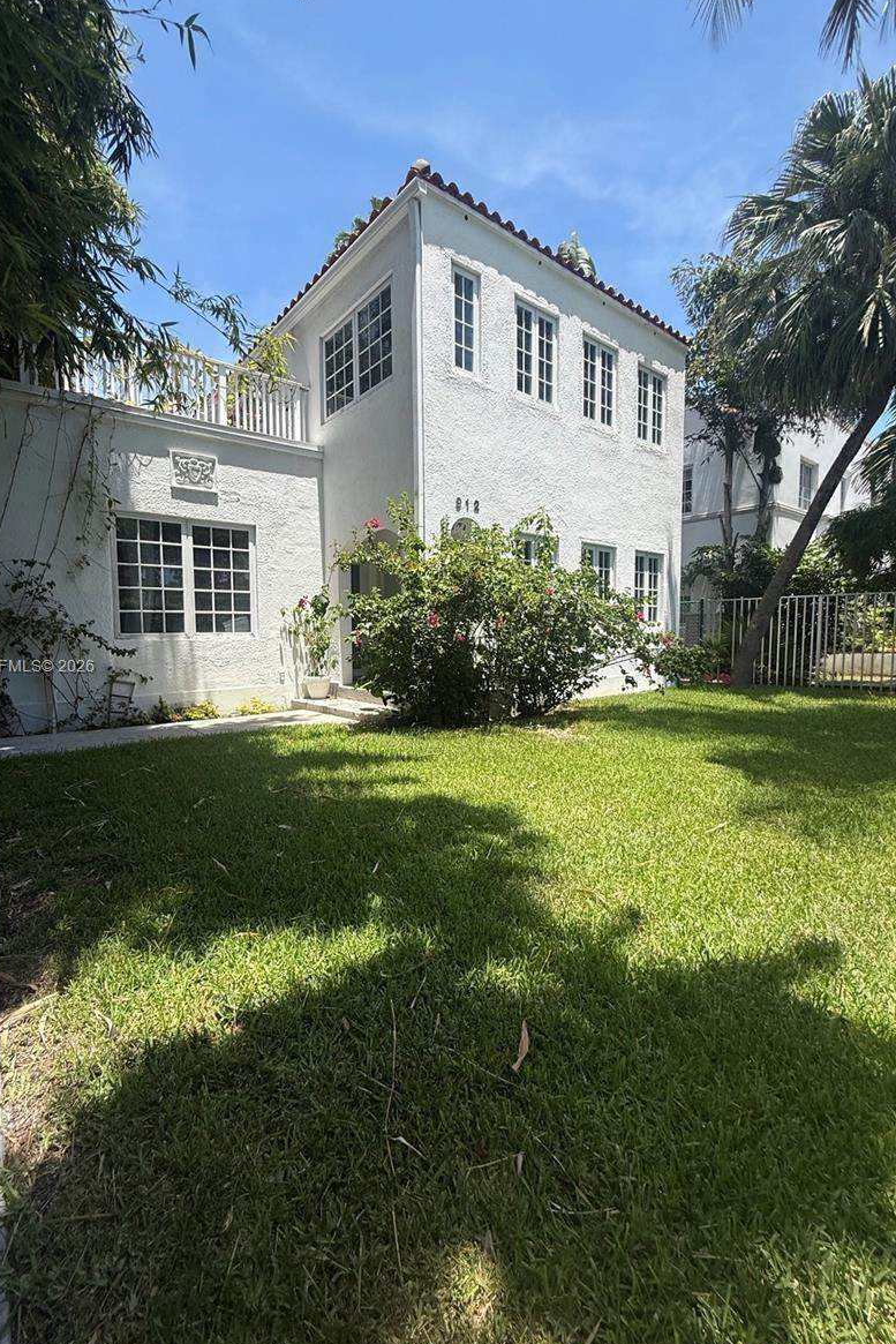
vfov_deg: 100.4
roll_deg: +0.3
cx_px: 400
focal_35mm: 15
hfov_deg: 77.1
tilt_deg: -3.1
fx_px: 560
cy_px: 668
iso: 50
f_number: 2.2
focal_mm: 2.22
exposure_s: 1/1399
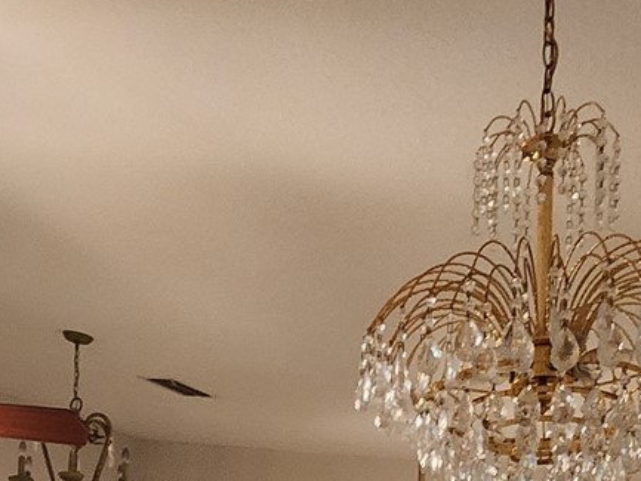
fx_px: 889
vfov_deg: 22.6
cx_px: 326
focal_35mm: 48
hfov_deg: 39.6
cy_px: 784
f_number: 2.2
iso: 400
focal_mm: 1.7
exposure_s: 1/40
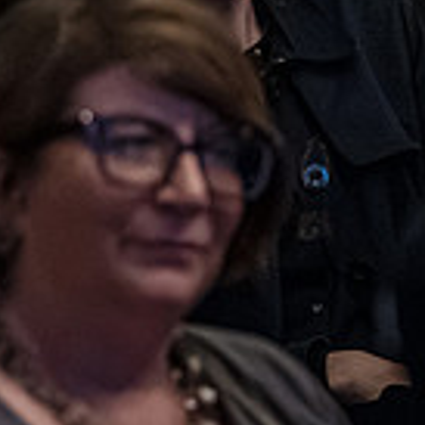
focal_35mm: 391
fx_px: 5431
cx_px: -130
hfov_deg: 4.5
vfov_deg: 4.5
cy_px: 38
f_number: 2.8
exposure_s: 1/125
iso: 16000
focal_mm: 100
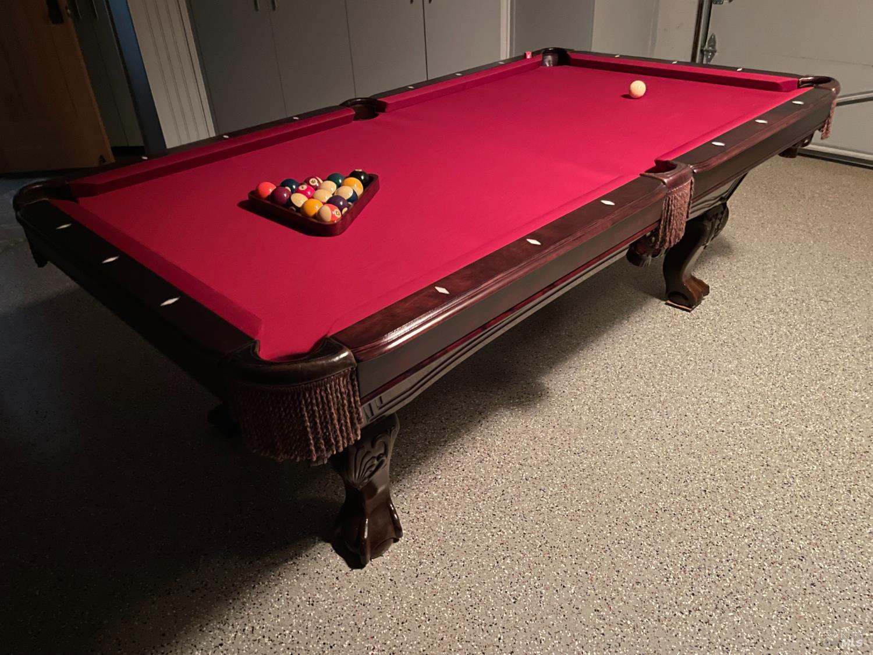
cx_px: 436
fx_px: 656
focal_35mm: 26
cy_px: 328
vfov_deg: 53.1
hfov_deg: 67.3
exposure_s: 1/9
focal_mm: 4.2
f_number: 1.6
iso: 500
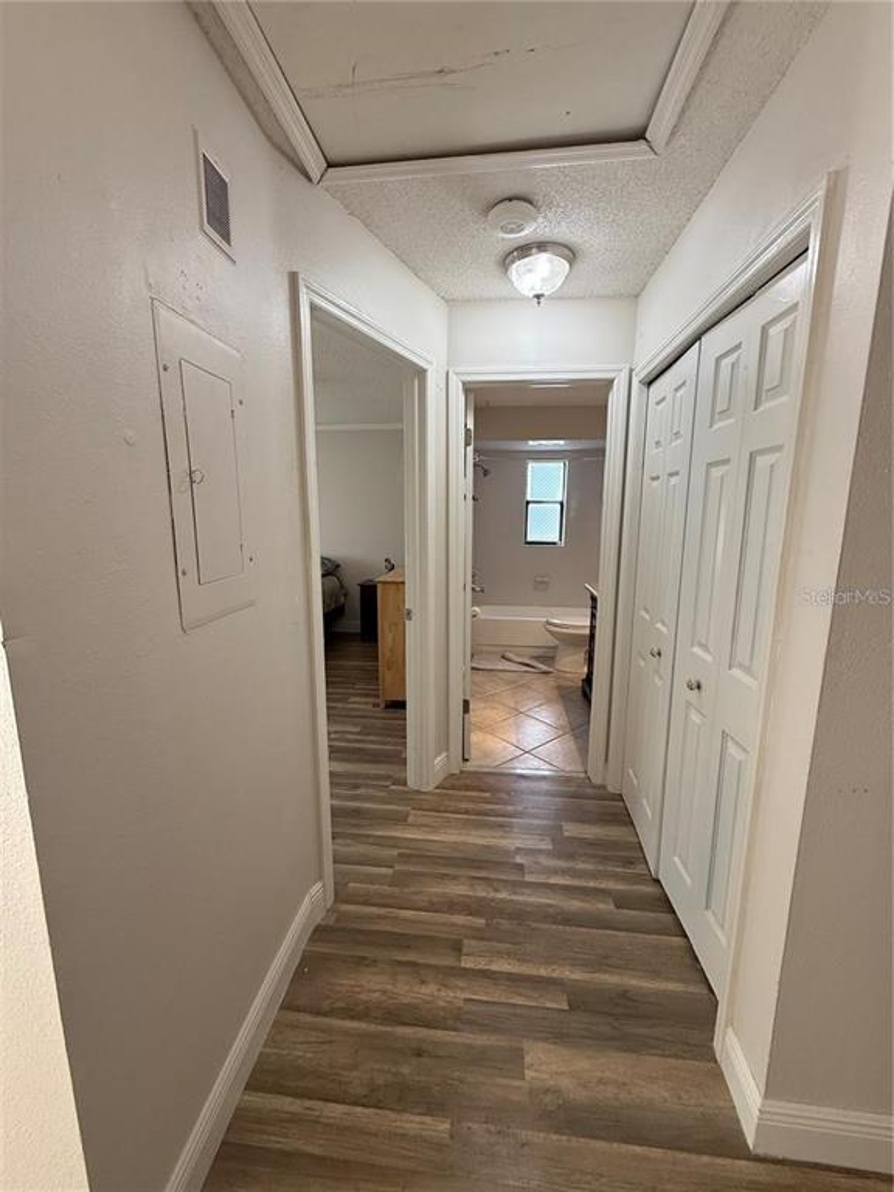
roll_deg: +0.0
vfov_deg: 102.1
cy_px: 596
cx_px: 447
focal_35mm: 14
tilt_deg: -9.1
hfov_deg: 85.7
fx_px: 482
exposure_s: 1/120
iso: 160
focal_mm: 2.22
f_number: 2.2
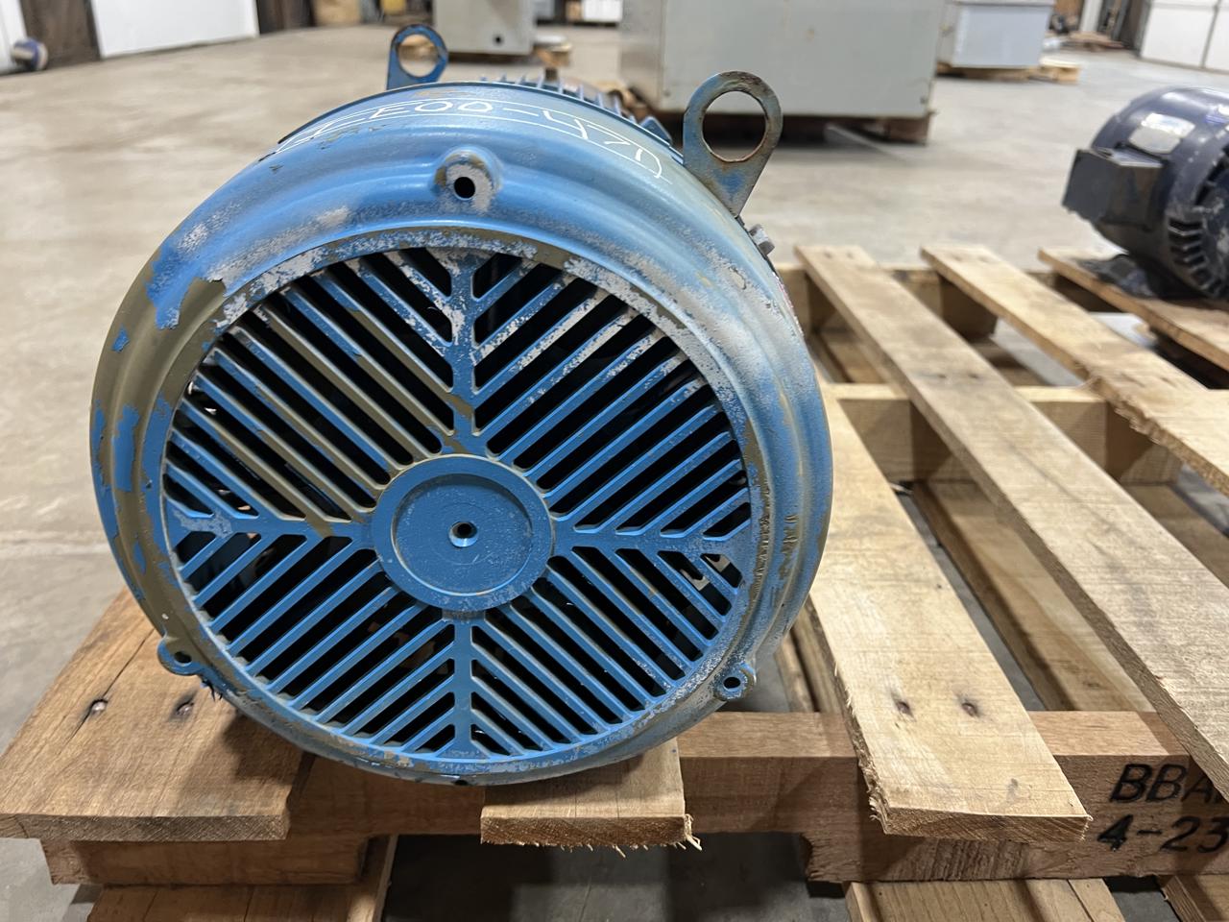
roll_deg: -1.6
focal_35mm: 26
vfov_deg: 53.1
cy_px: 461
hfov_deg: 67.3
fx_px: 923
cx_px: 614
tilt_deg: -26.8
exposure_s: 1/60
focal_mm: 5.7
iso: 125
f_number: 1.5
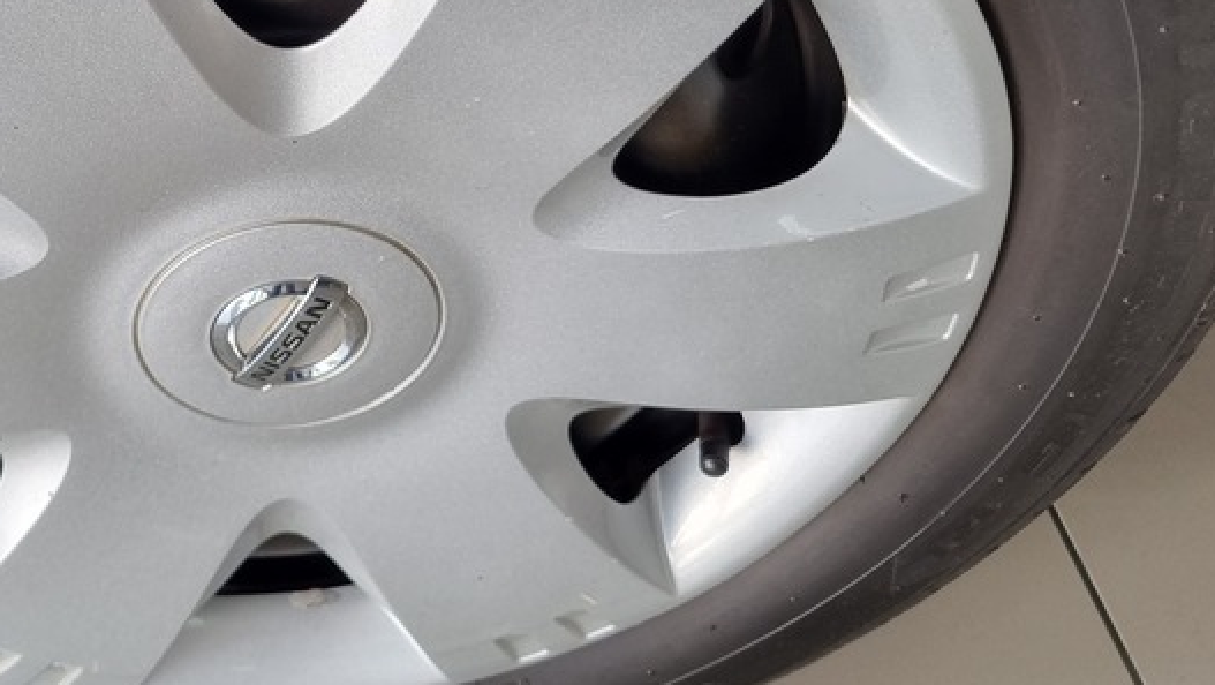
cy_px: 30
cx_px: 178
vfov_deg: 21.2
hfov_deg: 36.1
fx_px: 1773
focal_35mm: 55
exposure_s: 1/100
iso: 80
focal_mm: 5.4
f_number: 1.8
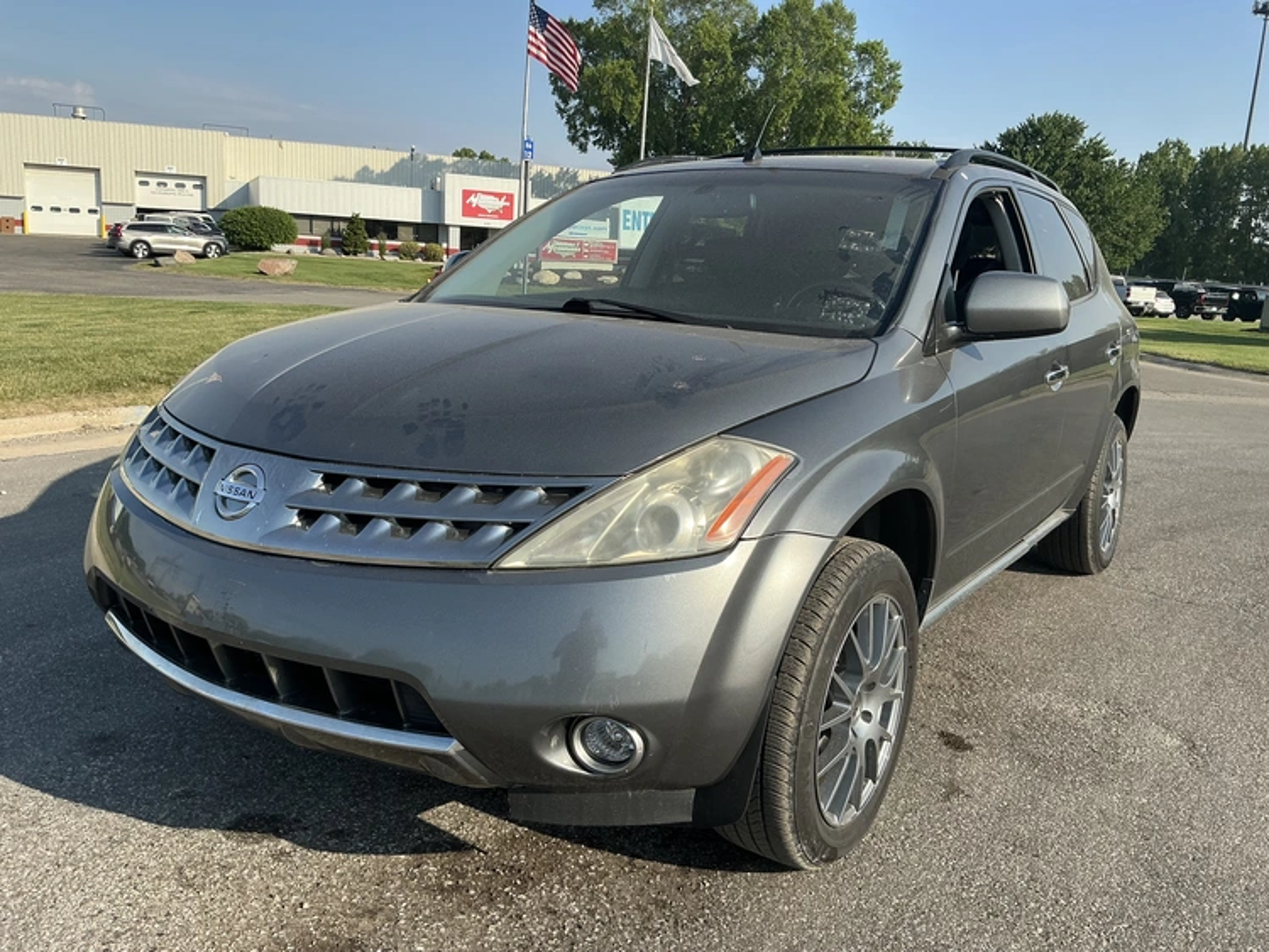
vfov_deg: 49.8
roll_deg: -3.0
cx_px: 634
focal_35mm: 28
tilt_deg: -12.6
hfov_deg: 63.4
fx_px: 1027
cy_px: 476
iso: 25
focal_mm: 3
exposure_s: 1/1195
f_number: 1.8
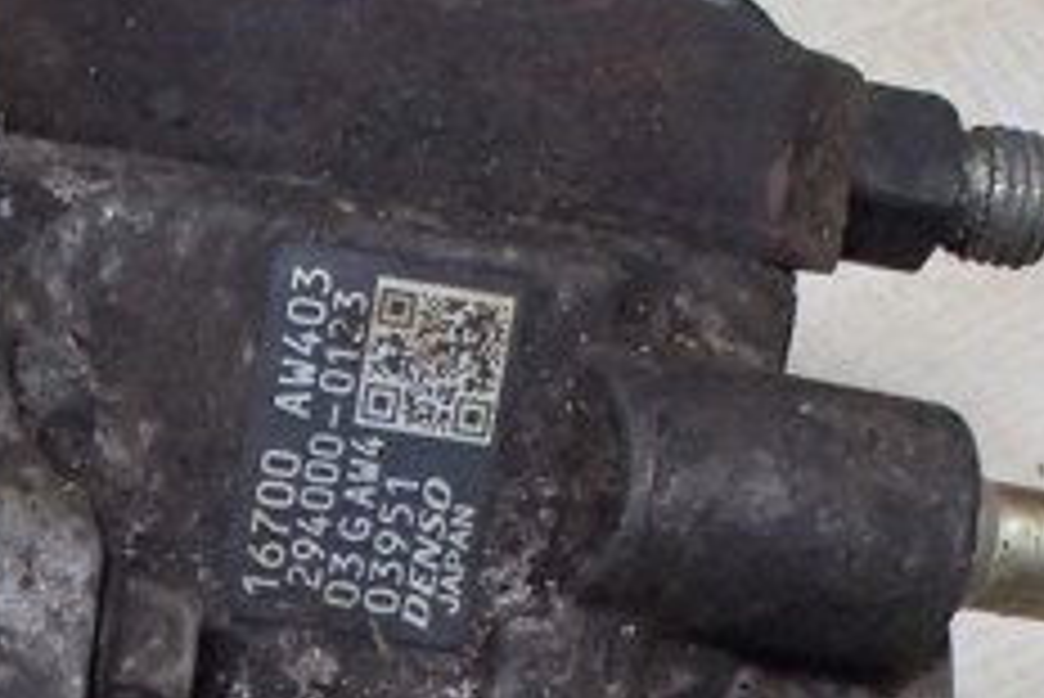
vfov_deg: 12.7
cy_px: 750
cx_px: 230
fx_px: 3076
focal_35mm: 106
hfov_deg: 19.1
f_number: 4.7
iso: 800
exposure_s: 1/40
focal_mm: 6.64
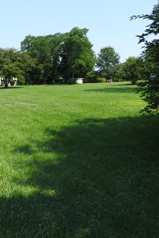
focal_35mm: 39
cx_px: 27
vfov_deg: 49.4
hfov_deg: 33.0
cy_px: 104
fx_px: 258
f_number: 3.3
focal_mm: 4.3
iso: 100
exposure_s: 1/800
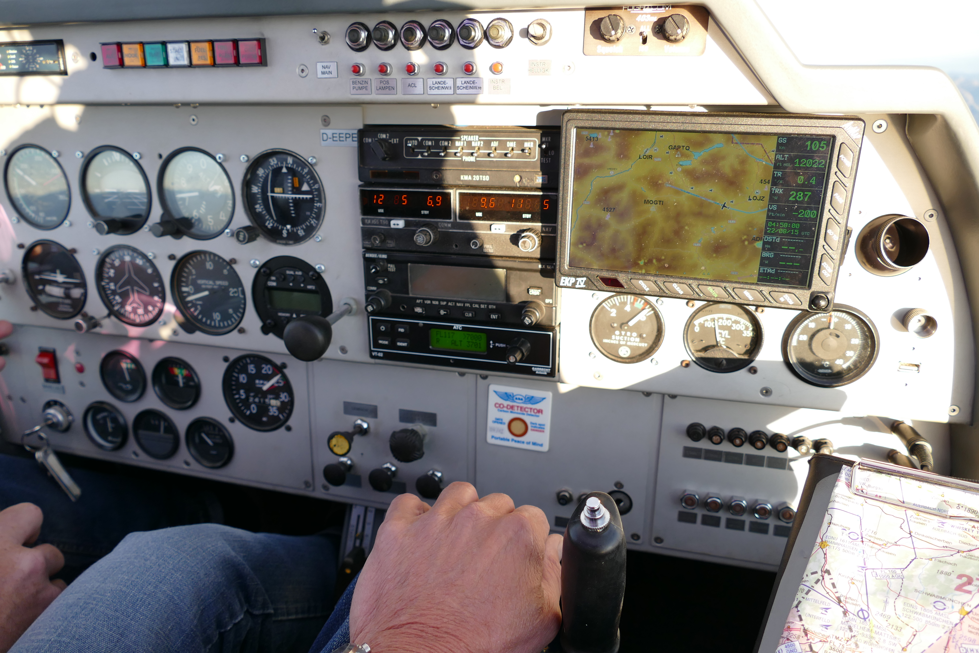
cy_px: 326
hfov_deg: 71.5
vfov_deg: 51.3
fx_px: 680
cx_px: 490
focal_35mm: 25
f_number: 2.8
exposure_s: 1/200
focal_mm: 9.12
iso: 125
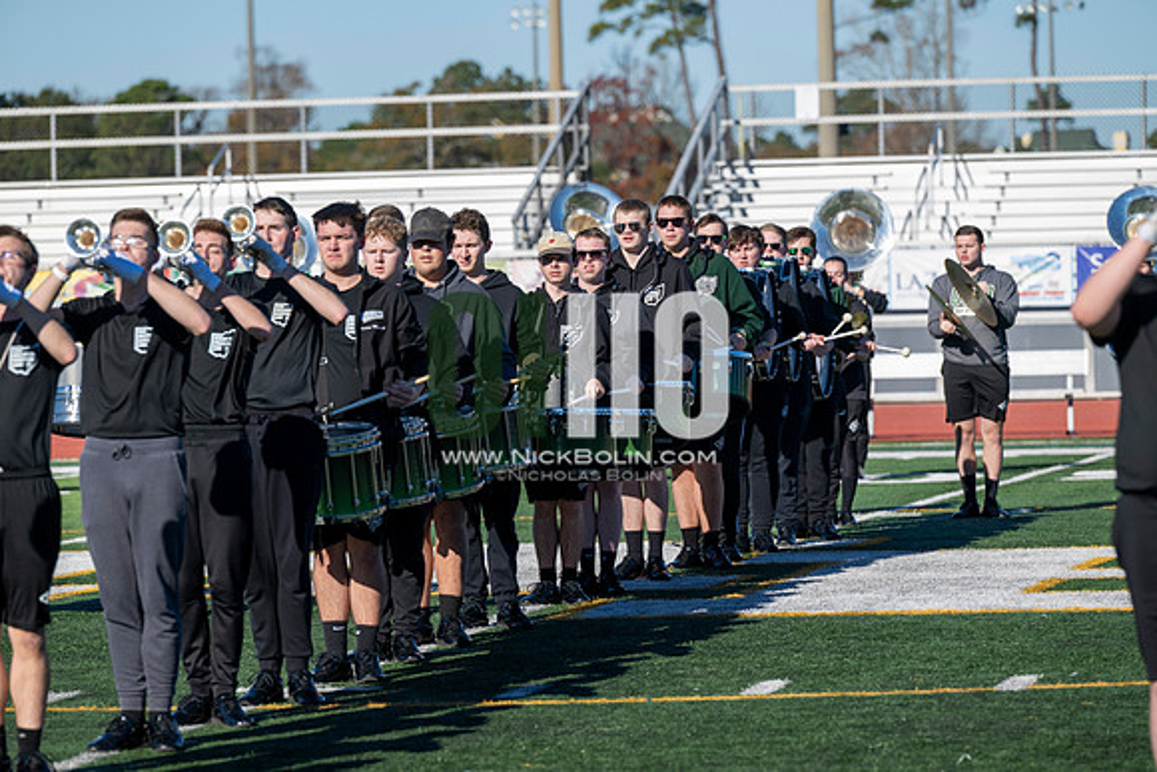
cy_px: 386
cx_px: 578
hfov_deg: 10.3
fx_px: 6429
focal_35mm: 200
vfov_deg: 6.9
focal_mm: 200
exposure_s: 1/2000
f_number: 5
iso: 200
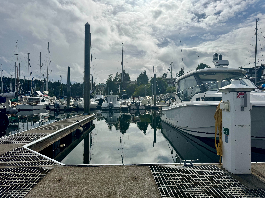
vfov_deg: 56.8
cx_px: 132
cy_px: 99
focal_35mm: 24
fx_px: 184
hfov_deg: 71.6
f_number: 1.78
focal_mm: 6.76
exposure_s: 1/15152
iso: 64
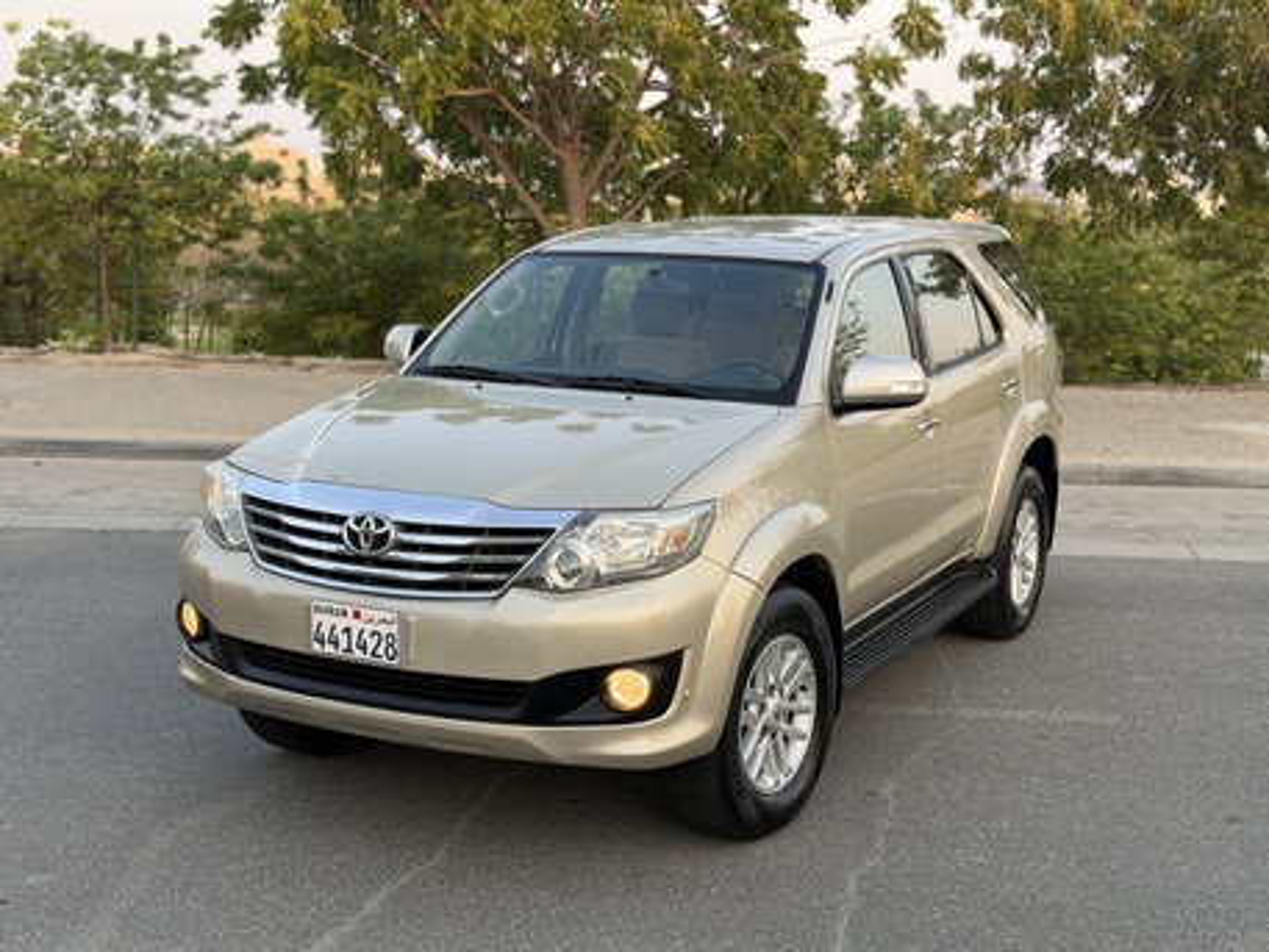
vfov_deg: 30.3
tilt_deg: -8.2
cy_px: 476
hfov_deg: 39.6
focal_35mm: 48
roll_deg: -0.9
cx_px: 634
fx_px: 1760
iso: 64
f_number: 1.78
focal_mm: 6.76
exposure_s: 1/309
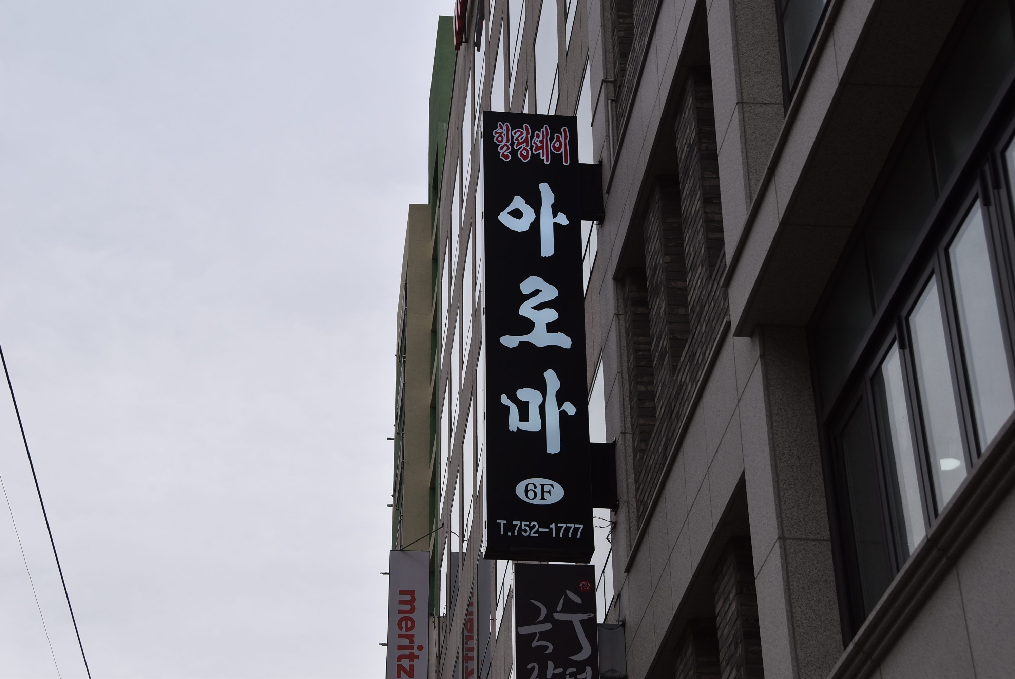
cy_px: 340
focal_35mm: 66
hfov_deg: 30.5
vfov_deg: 20.6
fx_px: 1862
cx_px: 508
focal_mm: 44
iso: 200
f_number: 8
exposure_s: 1/250
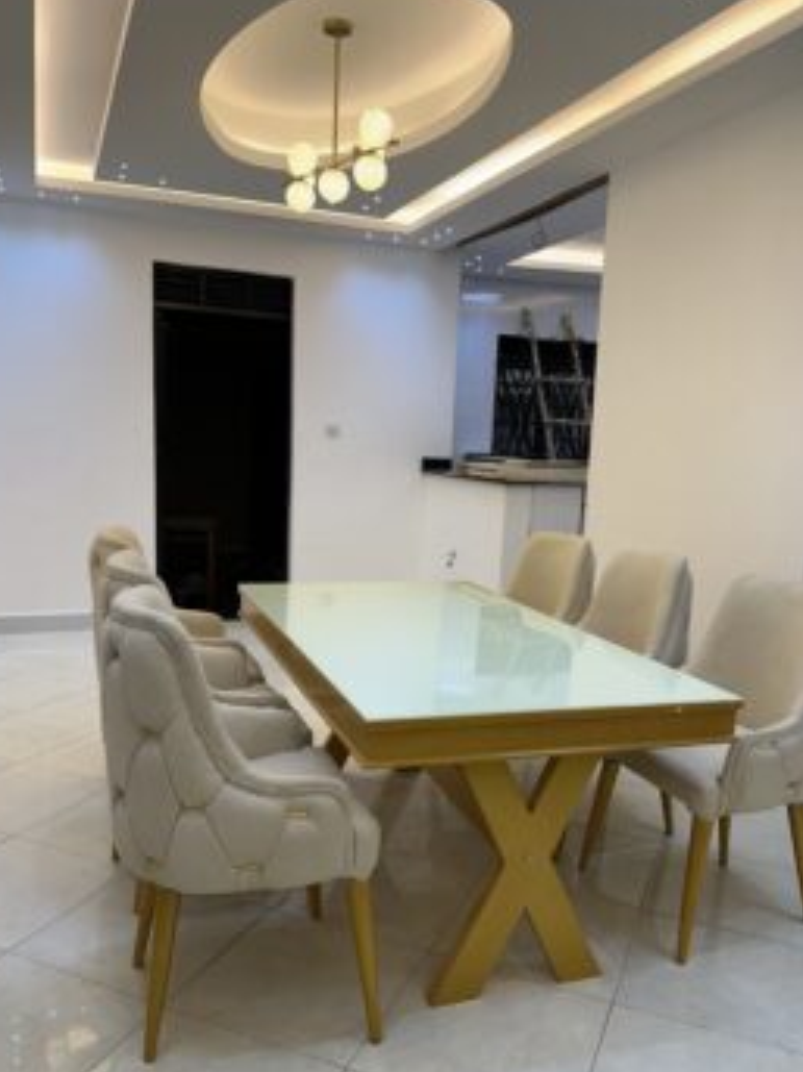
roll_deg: -2.4
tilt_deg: -9.9
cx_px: 425
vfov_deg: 63.4
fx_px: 867
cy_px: 581
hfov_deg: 49.7
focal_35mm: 28
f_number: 1.78
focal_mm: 6.86
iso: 50
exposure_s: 1/106
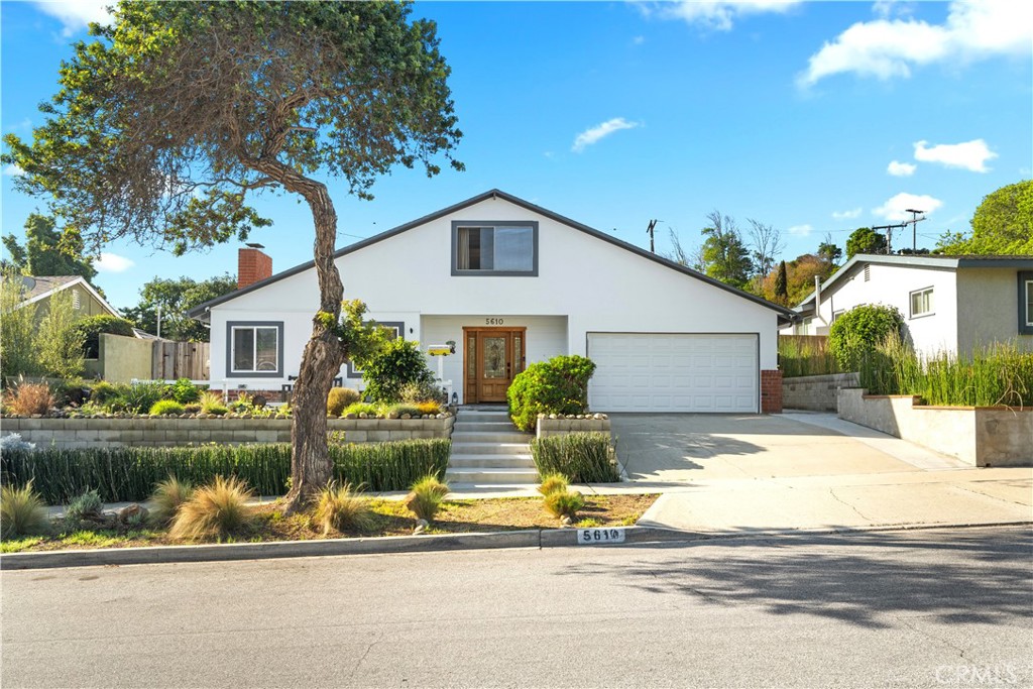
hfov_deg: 72.6
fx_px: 703
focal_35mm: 24
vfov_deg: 52.2
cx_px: 516
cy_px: 344
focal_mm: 24.5
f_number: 9
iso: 800
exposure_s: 1/100
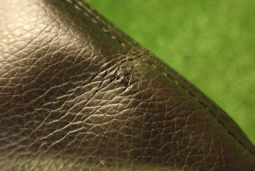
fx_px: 241
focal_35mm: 34
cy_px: 83
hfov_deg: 55.8
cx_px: 126
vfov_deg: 38.9
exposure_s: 1/30
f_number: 2.4
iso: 640
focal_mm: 5.79
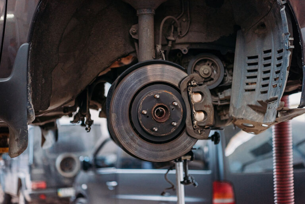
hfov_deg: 28.8
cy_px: 102
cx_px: 152
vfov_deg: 19.5
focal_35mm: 70
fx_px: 593
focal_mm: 70
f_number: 2.8
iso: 1000
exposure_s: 1/80
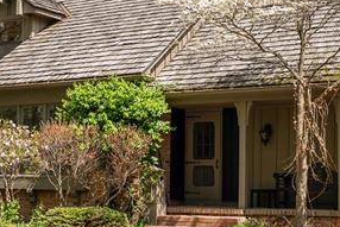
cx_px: 168
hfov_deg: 29.6
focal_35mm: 68
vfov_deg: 20.0
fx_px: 643
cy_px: 88
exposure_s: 1/200
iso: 64
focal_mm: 19
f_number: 5.6
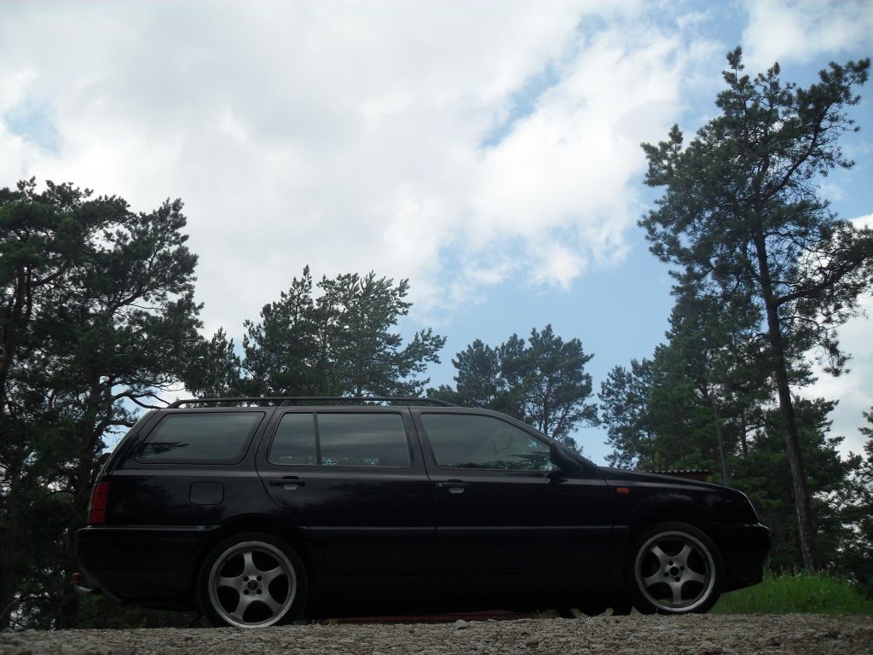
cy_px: 328
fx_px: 883
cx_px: 436
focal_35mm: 35
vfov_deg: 40.7
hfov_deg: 52.6
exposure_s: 1/180
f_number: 8.9
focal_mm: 6.2
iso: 100
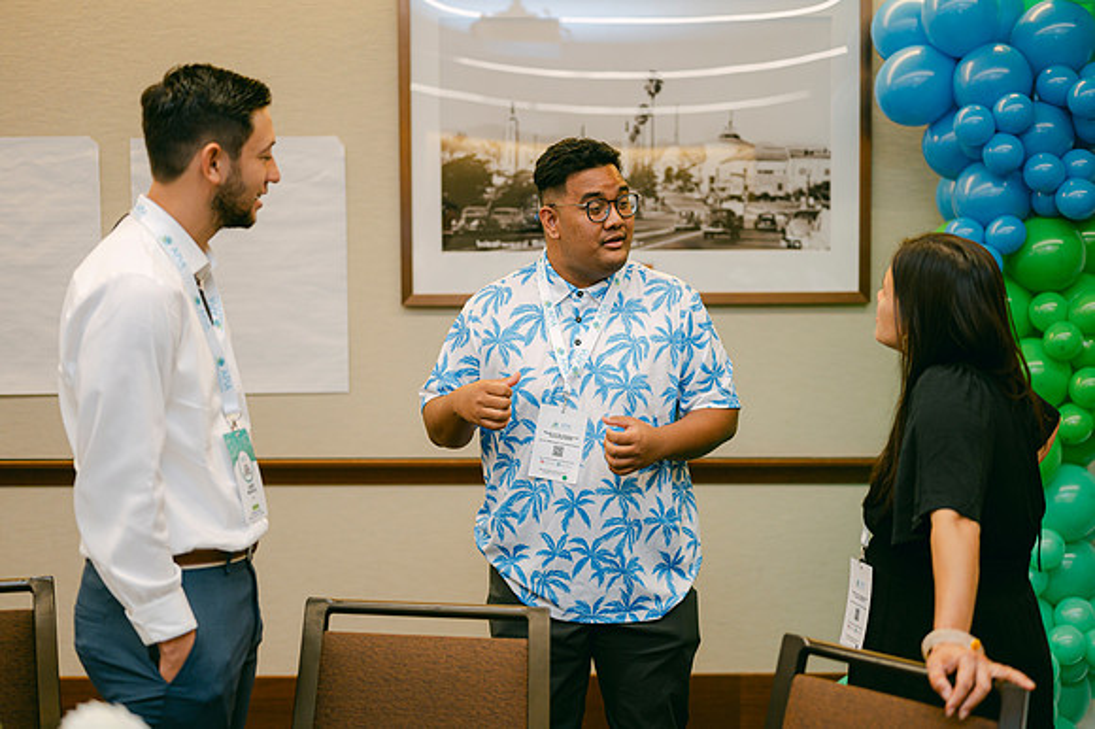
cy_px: 364
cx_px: 548
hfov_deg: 39.0
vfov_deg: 26.5
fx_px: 1547
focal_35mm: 51
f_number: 2
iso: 500
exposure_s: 1/125
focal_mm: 50
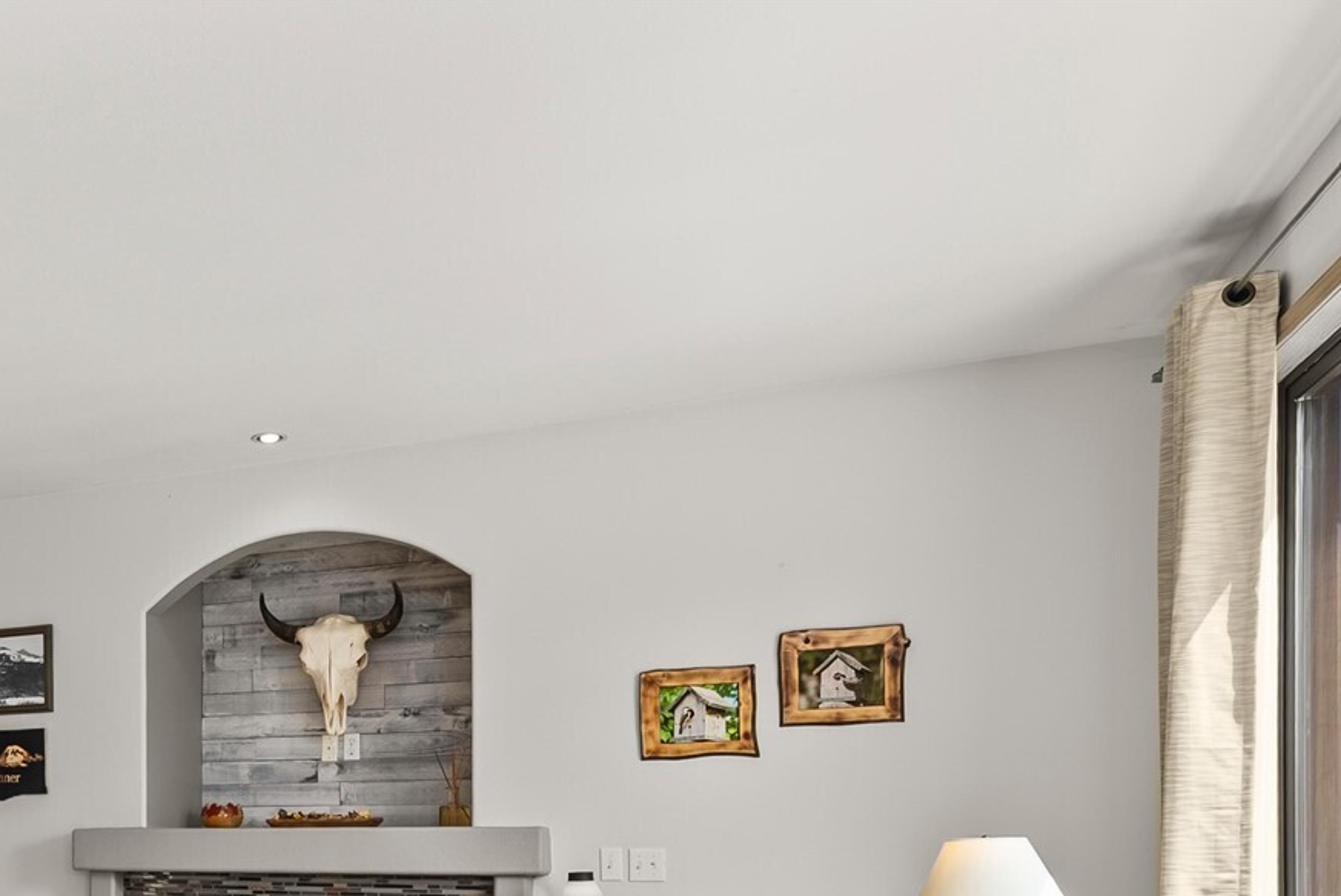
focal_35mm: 33
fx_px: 1230
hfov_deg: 49.6
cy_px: 867
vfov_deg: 36.5
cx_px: 88
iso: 1000
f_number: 7.1
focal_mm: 17
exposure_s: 1/20
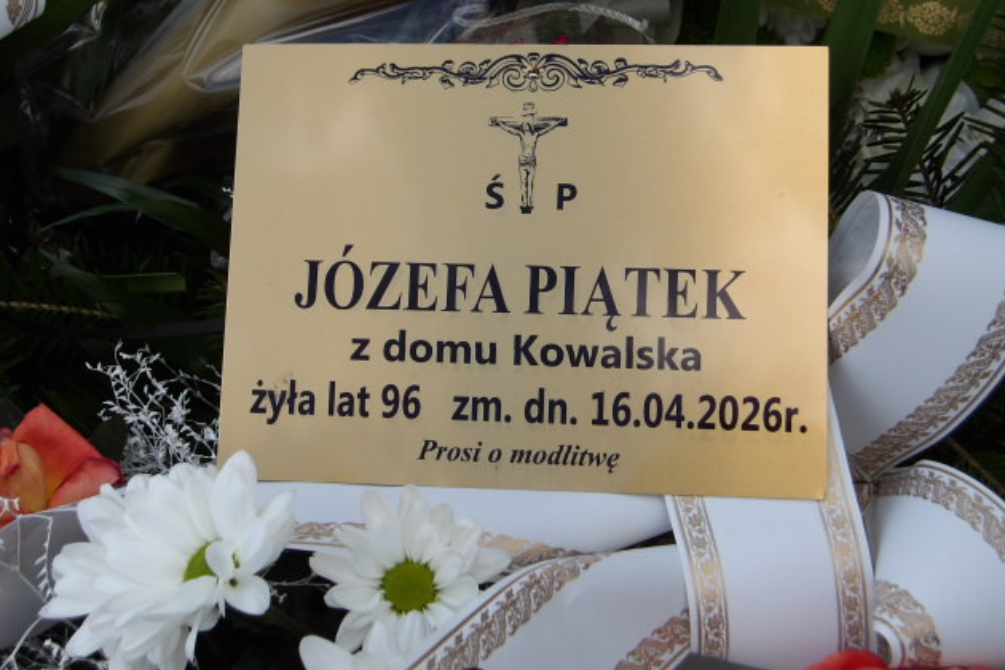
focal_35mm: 56
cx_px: 501
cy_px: 316
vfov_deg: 24.2
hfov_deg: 35.6
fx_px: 1563
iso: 100
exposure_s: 1/380
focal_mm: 9.4
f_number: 4.2
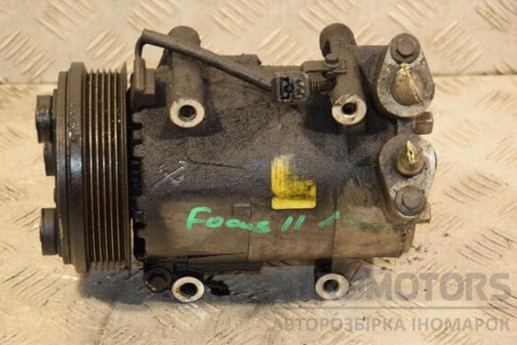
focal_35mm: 127
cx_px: 254
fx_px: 1824
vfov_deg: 10.8
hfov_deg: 16.1
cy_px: 165
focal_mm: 80
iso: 800
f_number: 5.3
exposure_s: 1/100
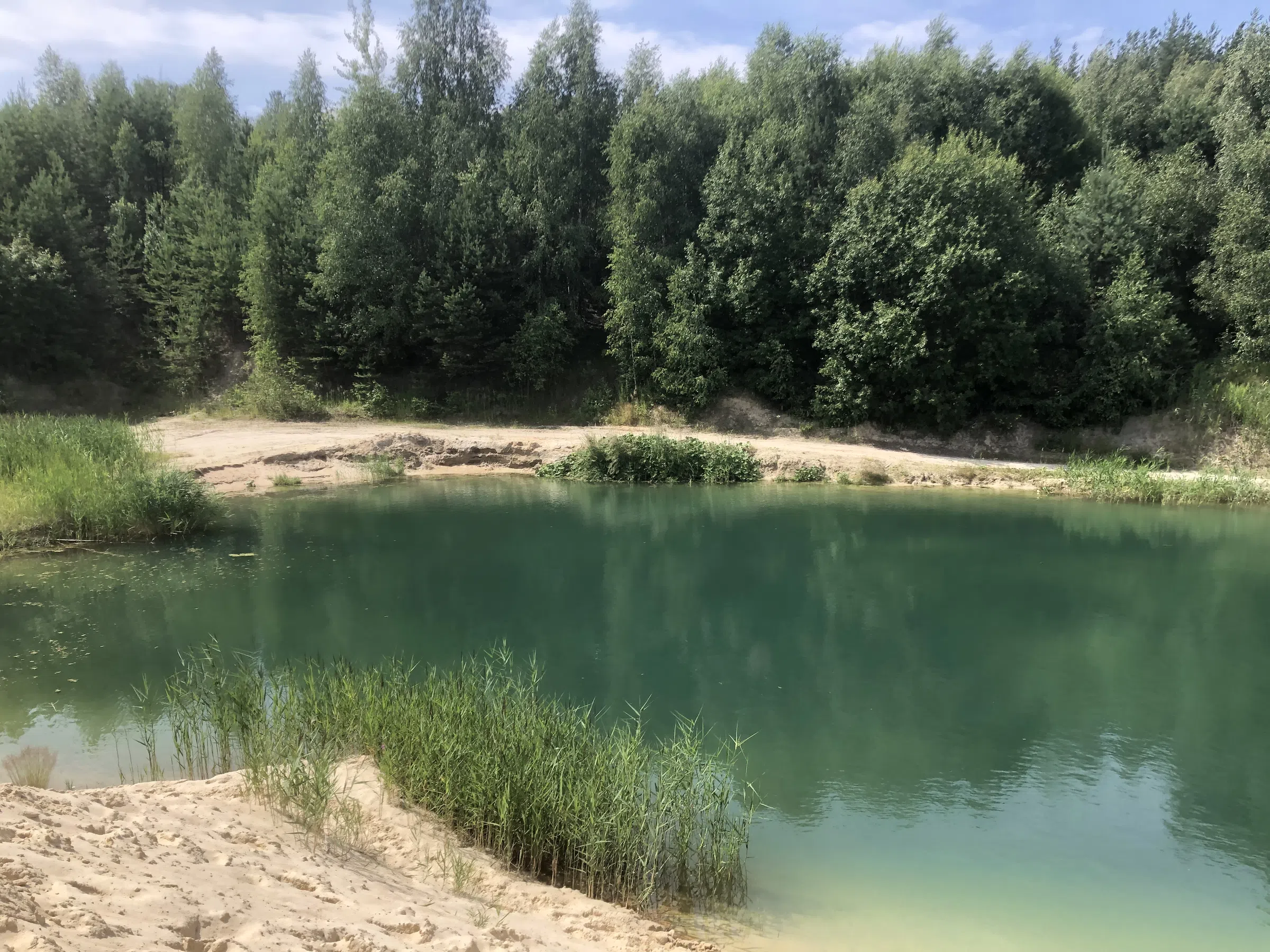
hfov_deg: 63.4
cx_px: 635
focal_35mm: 28
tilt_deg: -7.8
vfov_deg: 49.7
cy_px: 476
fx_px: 1027
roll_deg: -1.8
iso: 20
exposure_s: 1/857
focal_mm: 3.99
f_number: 1.8
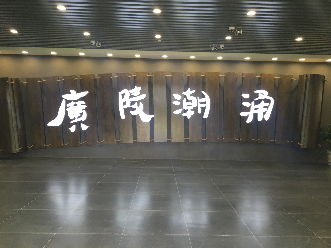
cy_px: 124
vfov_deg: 48.2
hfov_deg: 61.7
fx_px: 277
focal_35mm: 29
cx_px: 166
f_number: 2.2
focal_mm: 4.15
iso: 64
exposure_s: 1/33
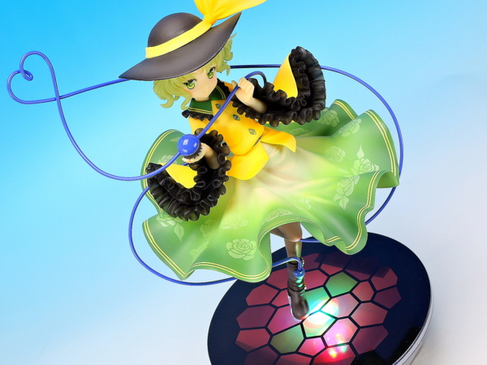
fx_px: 774
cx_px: 244
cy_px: 182
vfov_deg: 26.6
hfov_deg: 34.9
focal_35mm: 55
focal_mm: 11.8
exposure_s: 1/2
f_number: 6.3
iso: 80
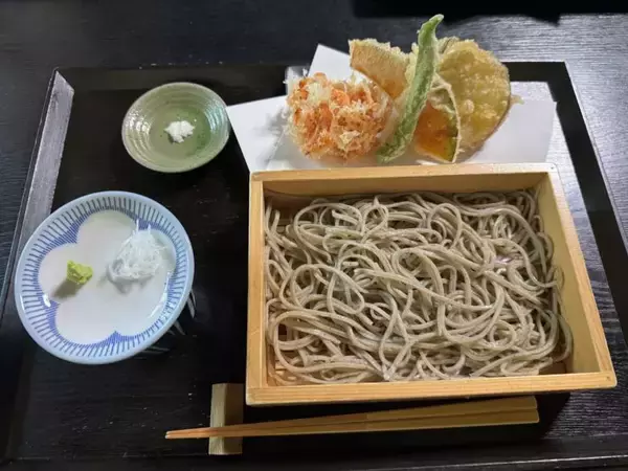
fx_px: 435
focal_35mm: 24
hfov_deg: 71.6
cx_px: 314
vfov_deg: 56.8
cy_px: 236
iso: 640
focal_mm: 6.76
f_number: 1.78
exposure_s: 1/60
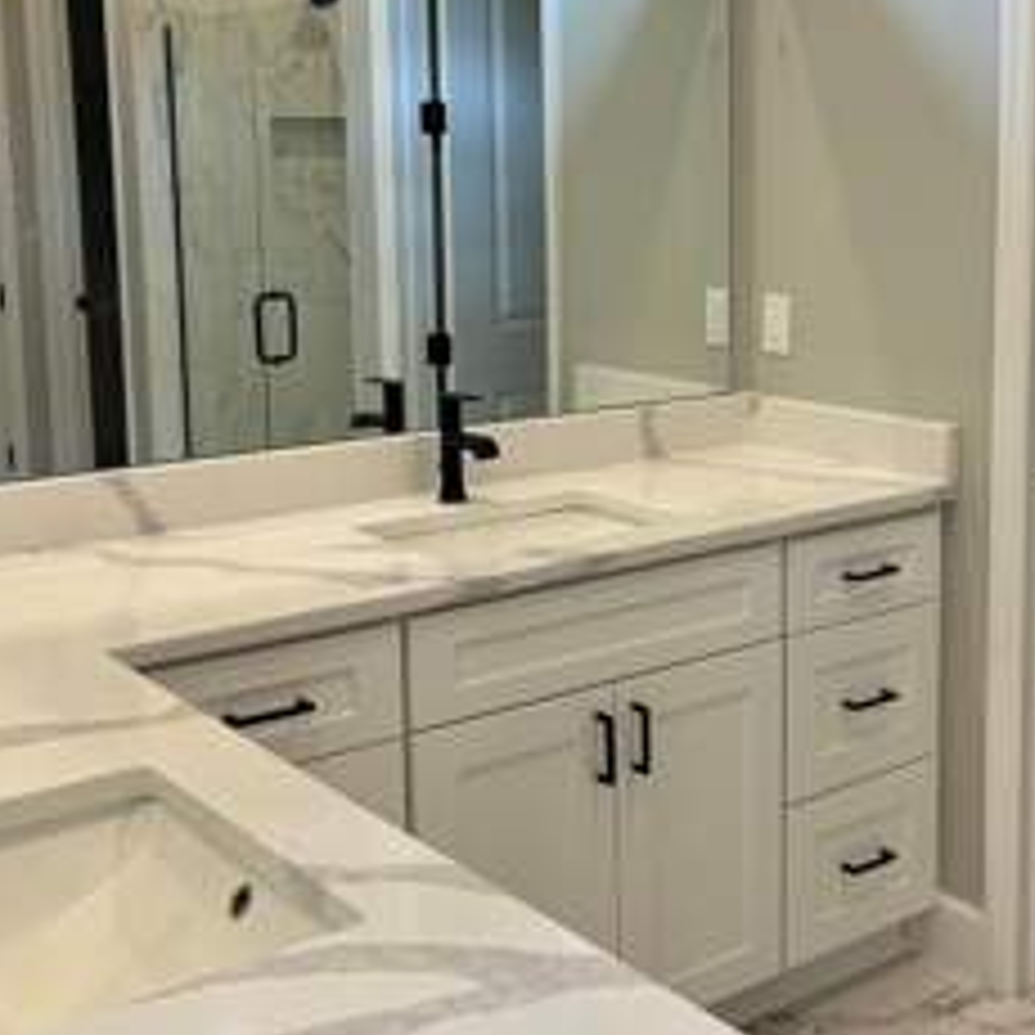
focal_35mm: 48
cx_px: 814
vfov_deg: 35.2
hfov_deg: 34.4
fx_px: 1624
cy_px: 410
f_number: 1.5
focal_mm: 5.7
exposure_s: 1/120
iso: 100
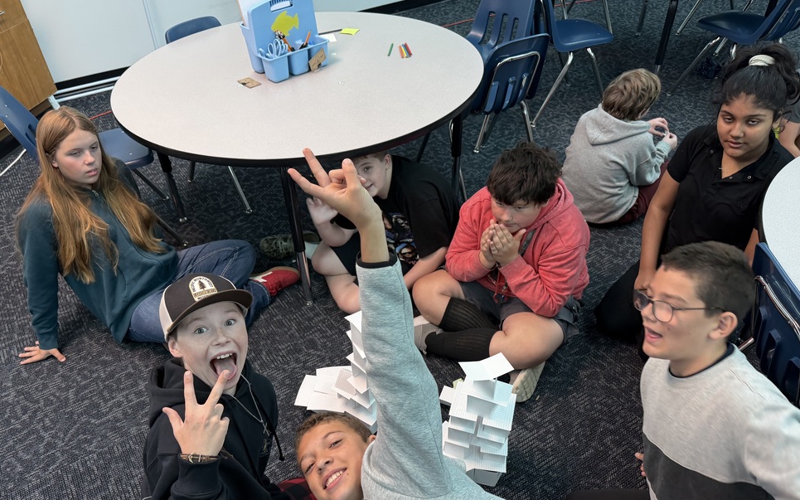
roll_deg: +4.1
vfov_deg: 45.8
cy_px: 292
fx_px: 589
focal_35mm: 27
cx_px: 380
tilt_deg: -40.9
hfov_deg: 68.4
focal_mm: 6.76
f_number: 1.78
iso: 200
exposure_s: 1/60
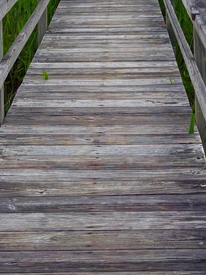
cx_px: 117
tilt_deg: +0.2
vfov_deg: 21.1
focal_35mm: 79
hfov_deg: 18.6
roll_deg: +0.9
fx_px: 627
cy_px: -134
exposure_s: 1/6993
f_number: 1.6
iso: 50
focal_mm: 5.96
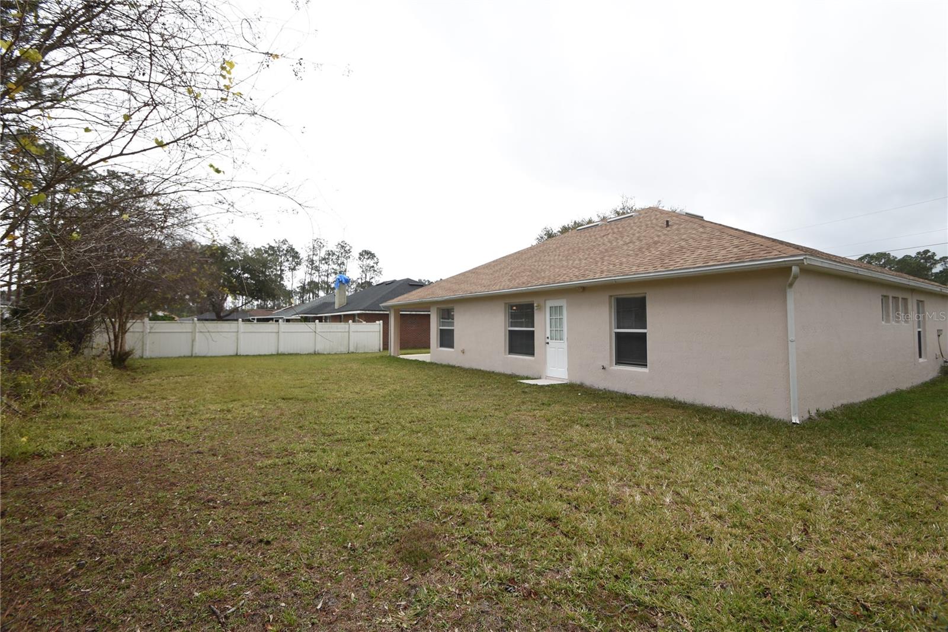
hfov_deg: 100.4
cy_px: 316
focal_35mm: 15
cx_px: 474
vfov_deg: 77.3
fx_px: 395
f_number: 6.3
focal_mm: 10
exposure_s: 1/160
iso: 100
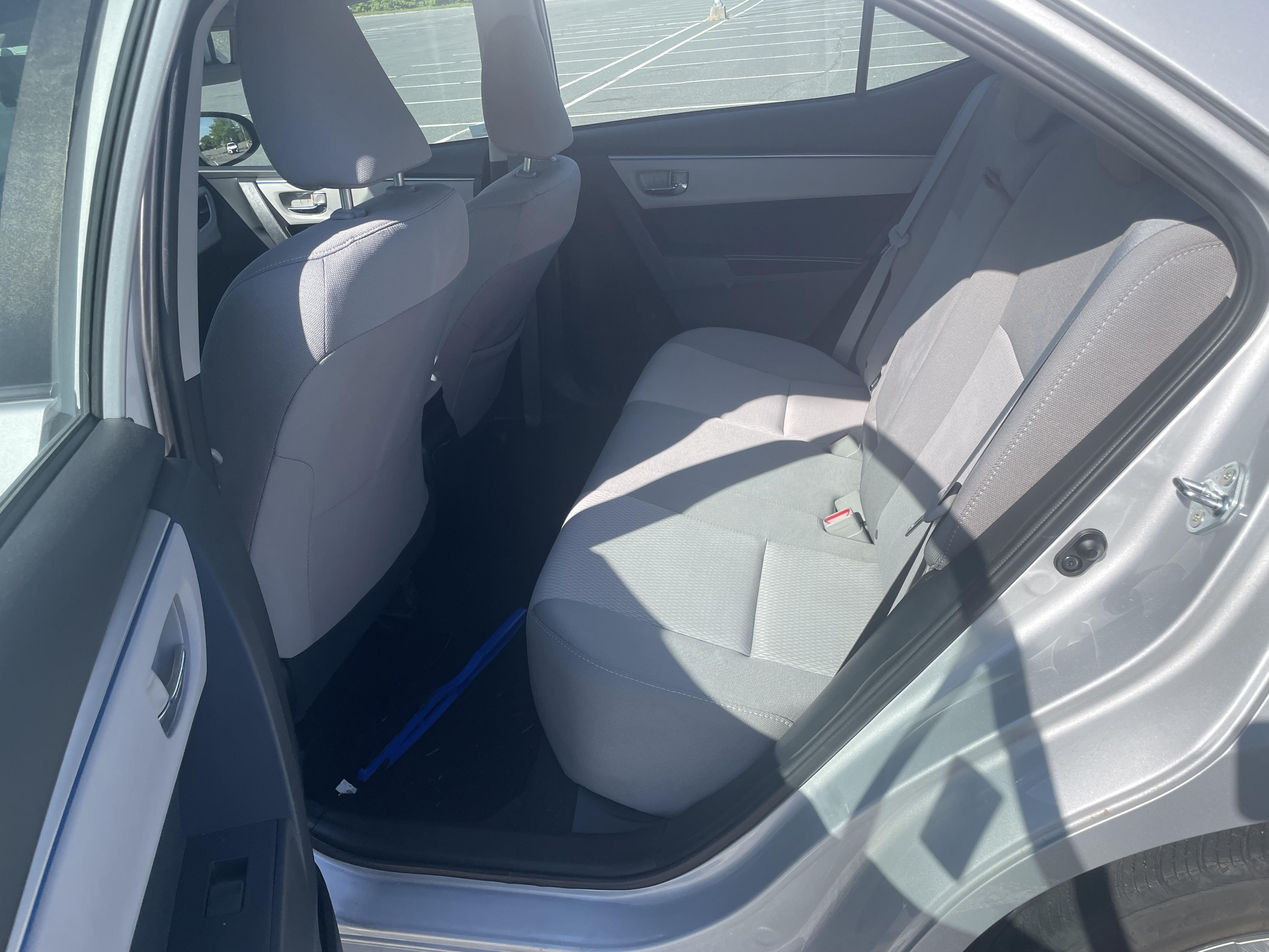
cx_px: 634
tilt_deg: -27.8
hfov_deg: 67.3
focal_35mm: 26
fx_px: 953
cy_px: 476
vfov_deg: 53.1
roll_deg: +5.3
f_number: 1.6
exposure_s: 1/1595
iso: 32
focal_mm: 4.2
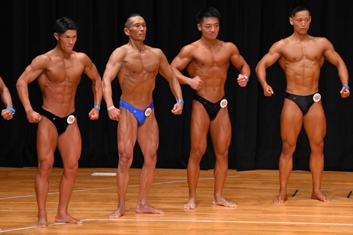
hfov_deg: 7.2
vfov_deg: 4.8
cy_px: 118
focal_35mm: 285
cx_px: 176
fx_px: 2793
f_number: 5.6
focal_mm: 190
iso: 4000
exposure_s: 1/400
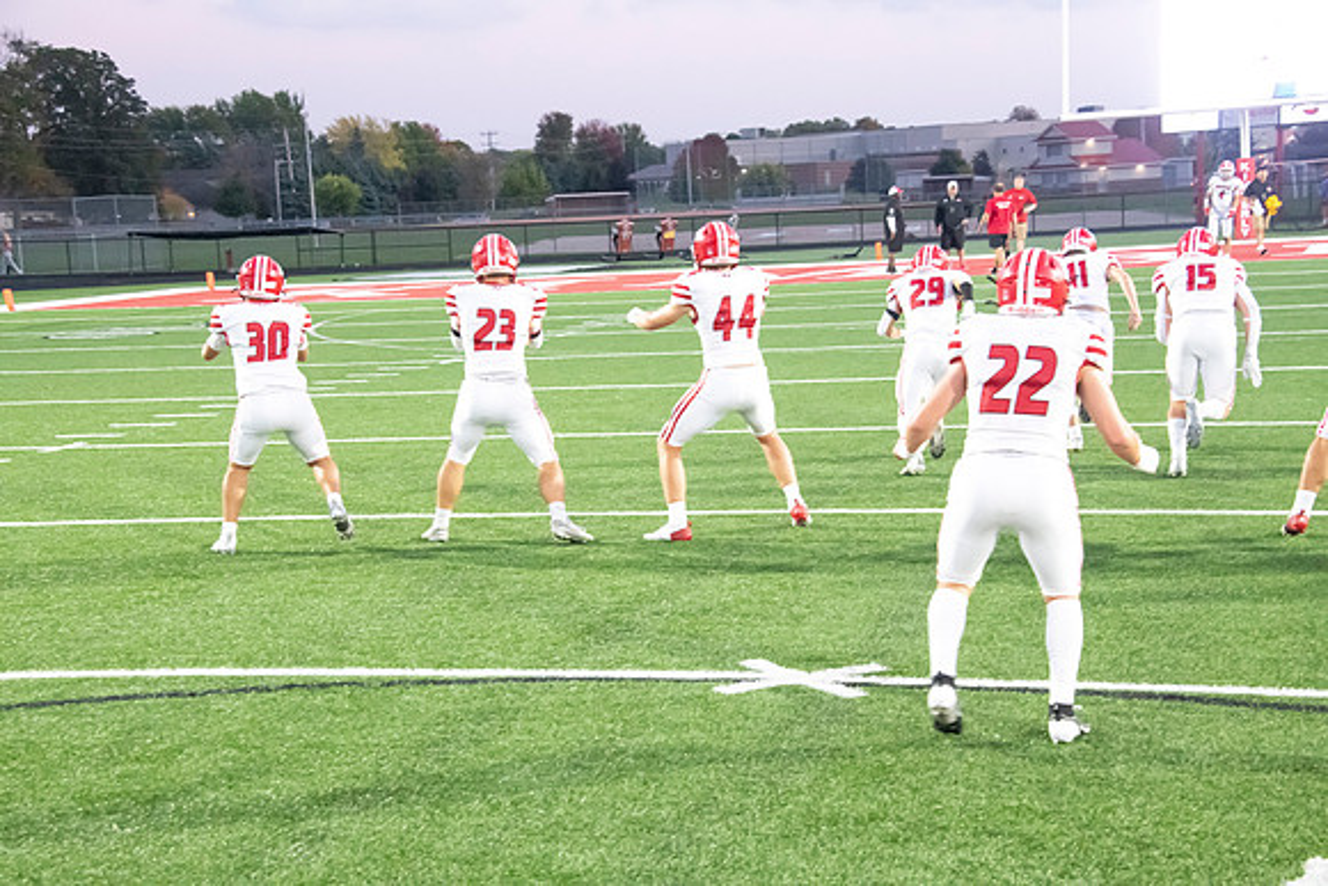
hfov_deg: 31.0
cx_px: 664
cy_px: 443
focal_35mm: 65
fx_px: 2398
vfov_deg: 20.9
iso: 10000
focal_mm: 65
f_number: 7.1
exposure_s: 1/200
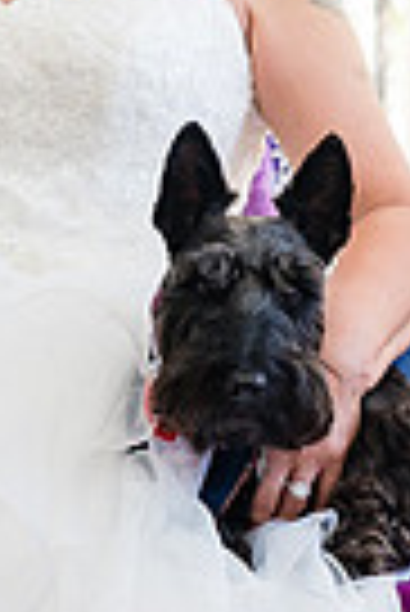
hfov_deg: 8.0
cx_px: 81
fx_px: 2931
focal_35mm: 172
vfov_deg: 11.8
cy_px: 40
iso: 320
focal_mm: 35
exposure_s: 1/320
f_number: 2.8
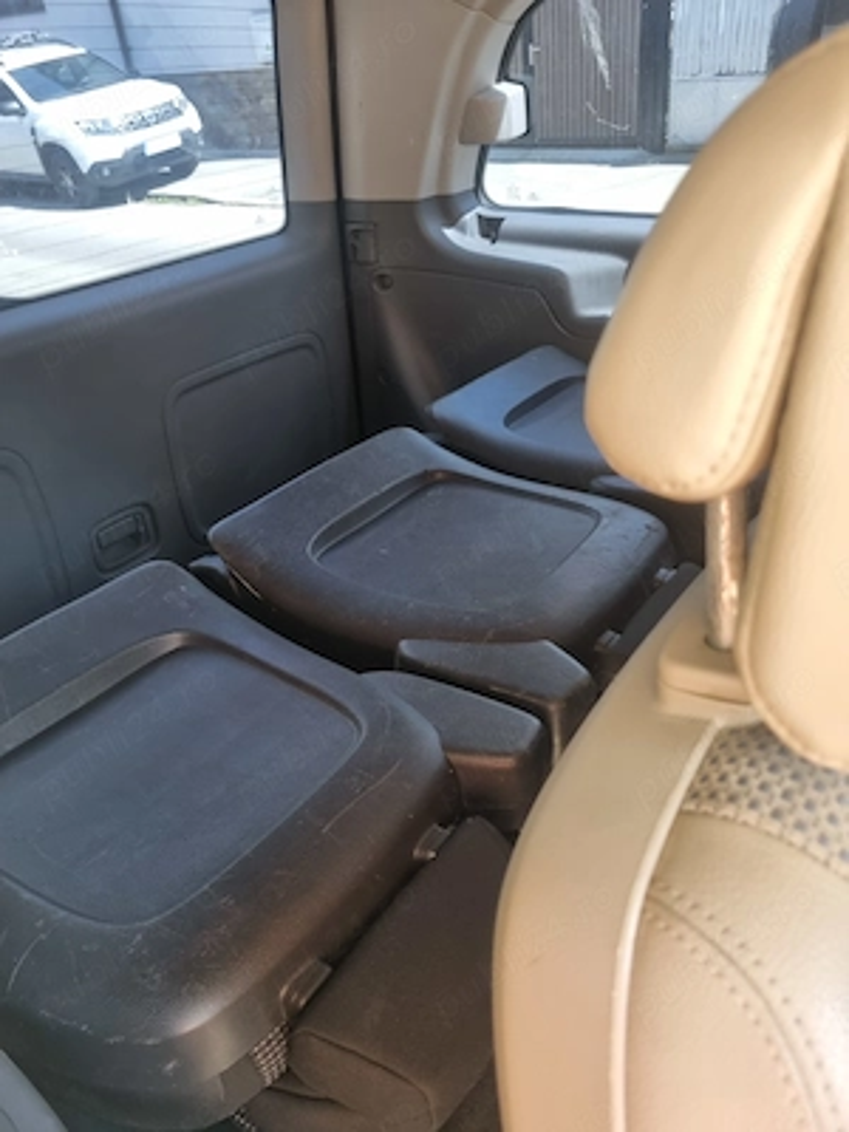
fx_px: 850
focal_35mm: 26
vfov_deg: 67.3
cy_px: 566
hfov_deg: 53.1
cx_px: 424
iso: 200
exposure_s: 1/100
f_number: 1.8
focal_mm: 5.4
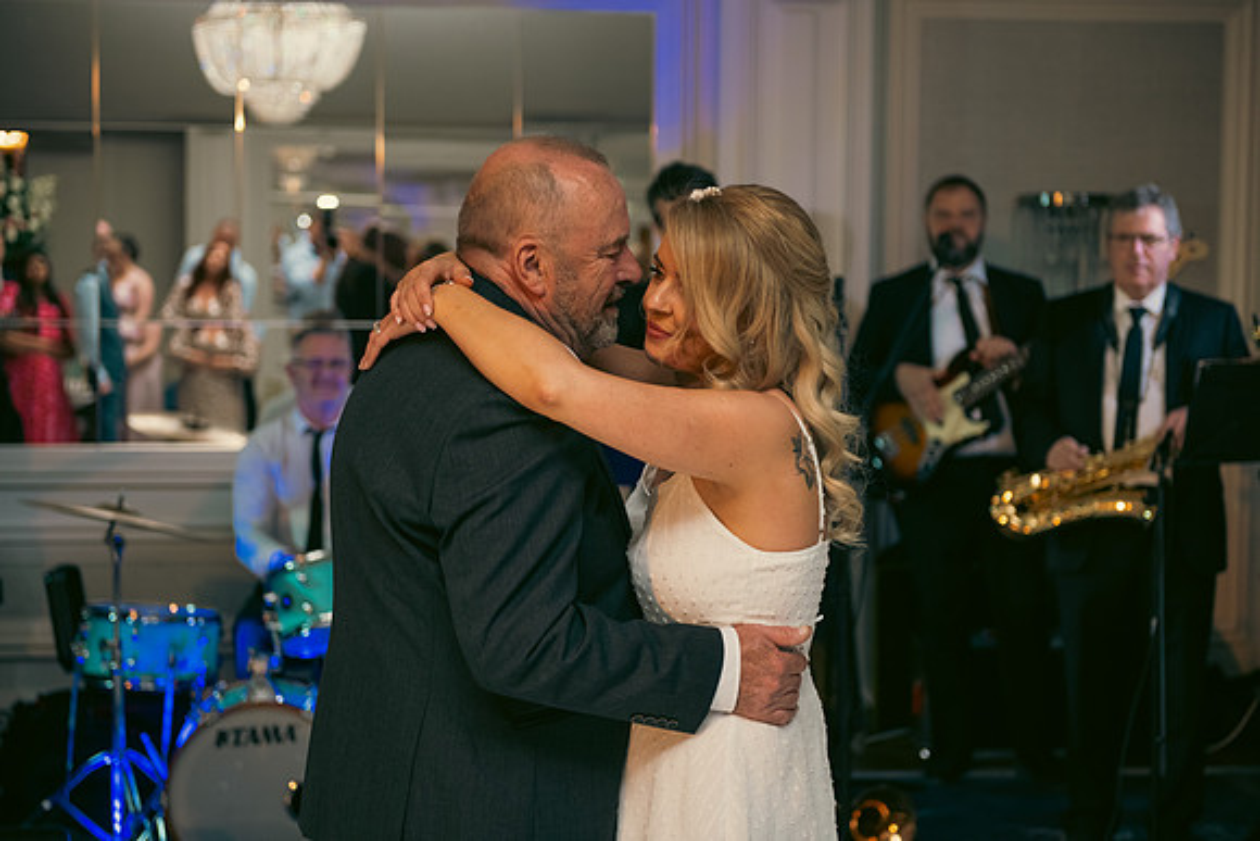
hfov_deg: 30.5
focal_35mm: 66
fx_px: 2310
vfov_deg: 20.6
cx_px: 630
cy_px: 420
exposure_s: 1/160
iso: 640
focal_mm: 66
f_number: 3.5
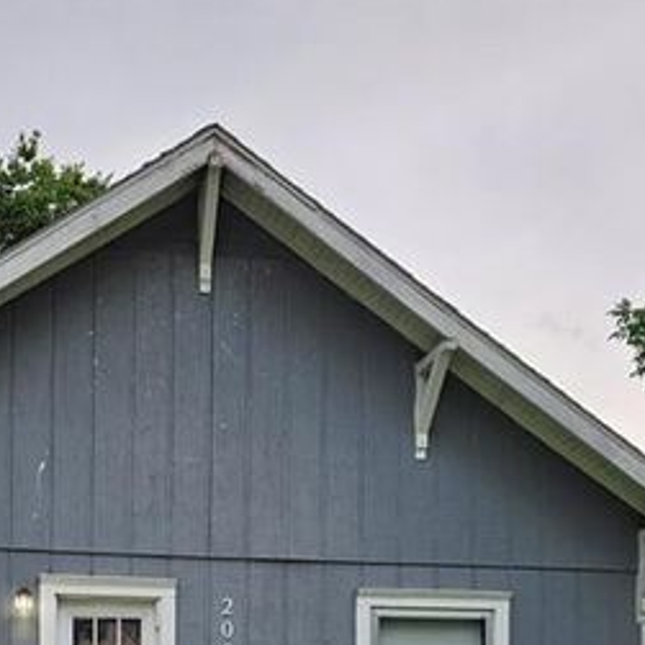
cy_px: 757
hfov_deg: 31.2
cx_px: 177
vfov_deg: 28.0
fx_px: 1138
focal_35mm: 54
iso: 40
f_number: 1.7
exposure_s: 1/180
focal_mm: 6.3
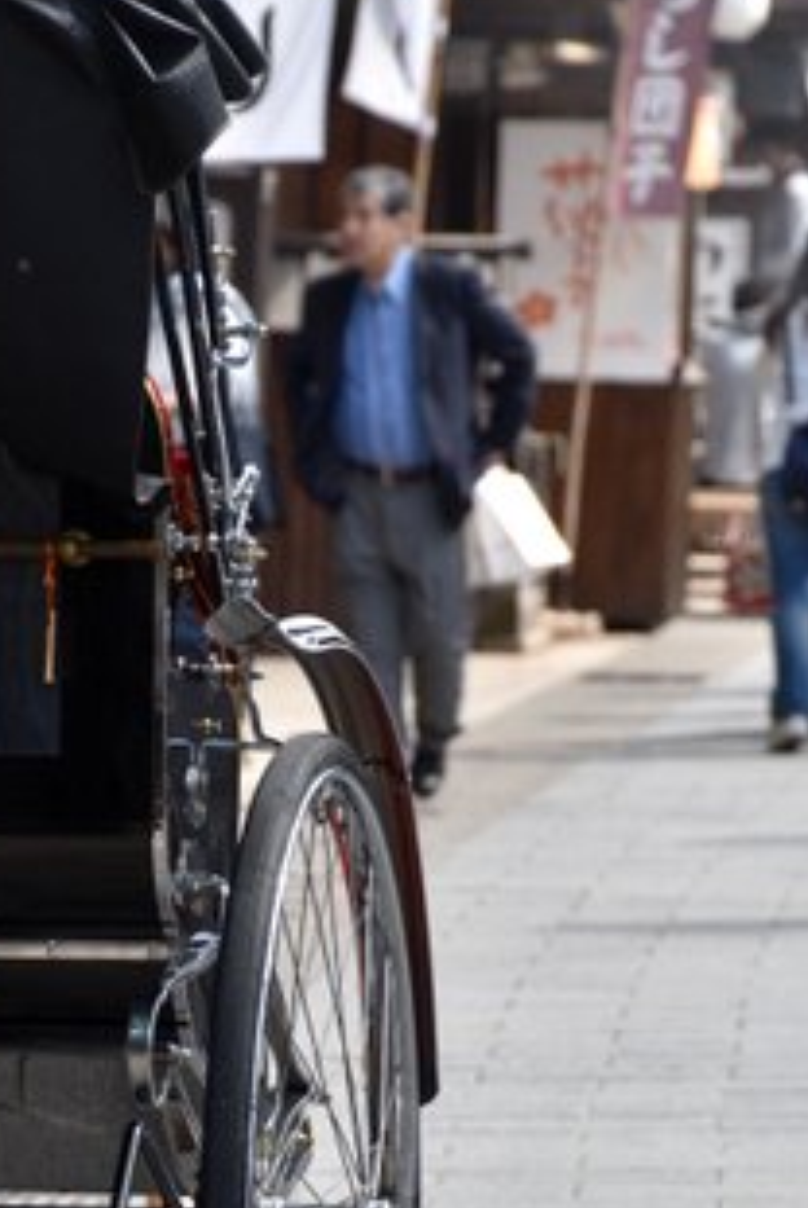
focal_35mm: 371
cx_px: 223
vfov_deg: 5.5
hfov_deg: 3.7
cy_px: 761
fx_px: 12462
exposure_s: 1/500
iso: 320
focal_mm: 140
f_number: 6
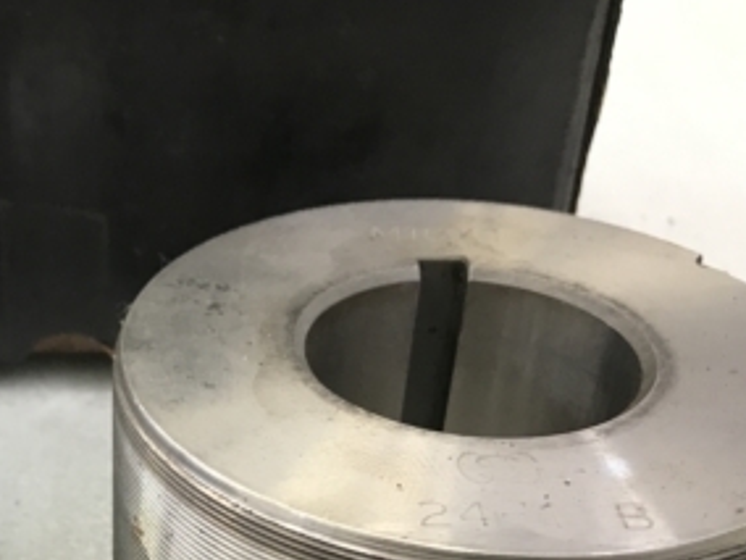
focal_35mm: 63
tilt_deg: -38.6
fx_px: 1358
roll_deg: -1.5
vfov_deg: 22.2
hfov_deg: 29.3
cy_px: 592
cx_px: 55
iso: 32
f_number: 1.8
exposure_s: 1/24
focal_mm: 3.99
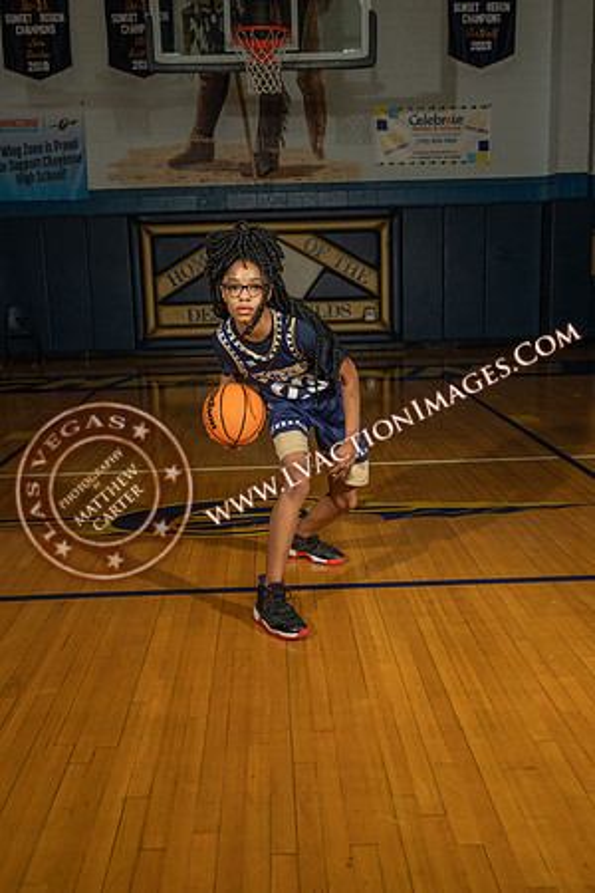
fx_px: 868
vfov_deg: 54.4
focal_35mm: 35
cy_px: 446
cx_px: 298
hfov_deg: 37.9
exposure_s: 1/200
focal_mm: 35
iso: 160
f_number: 7.1
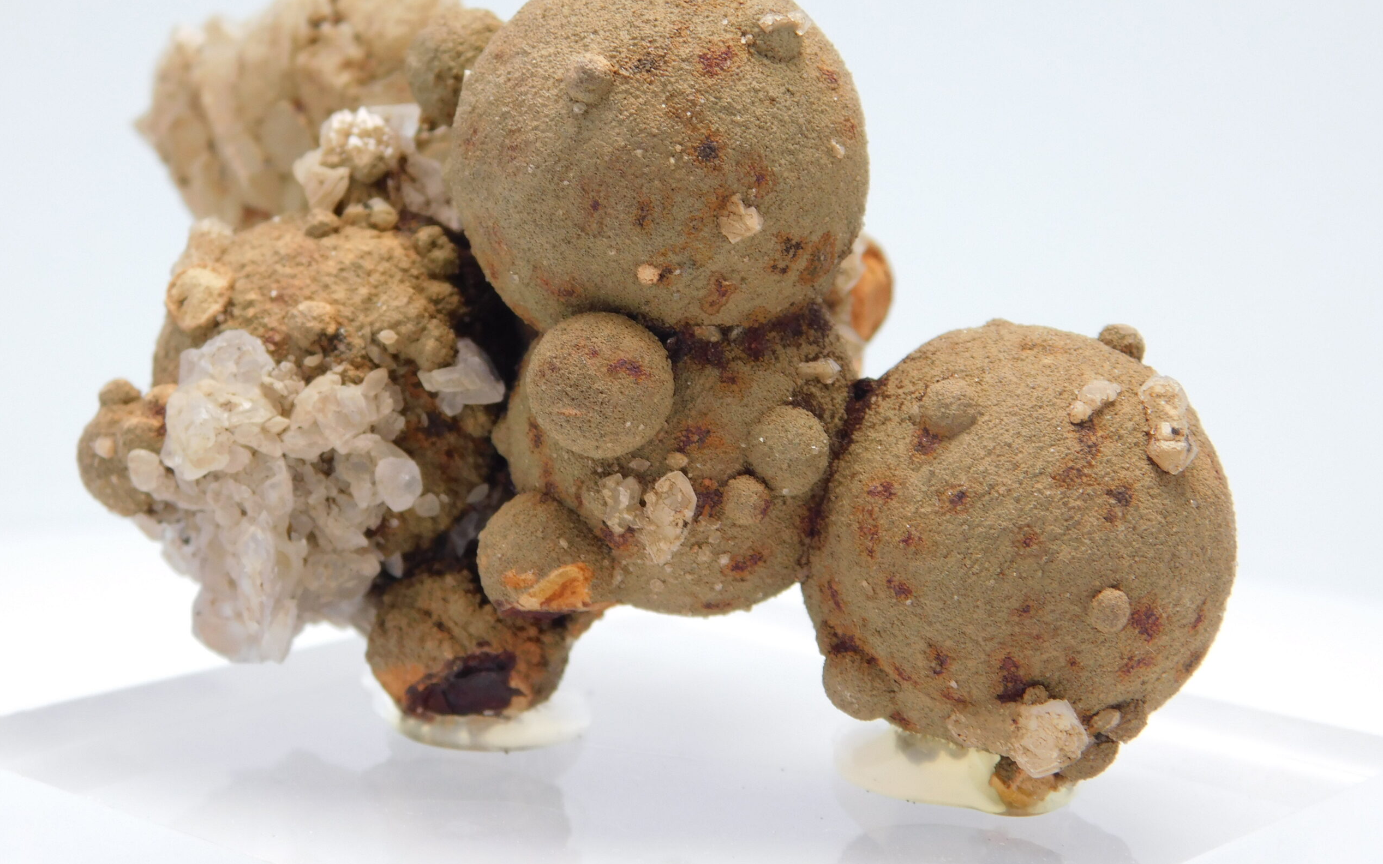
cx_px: 688
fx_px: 2864
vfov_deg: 17.2
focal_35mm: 76
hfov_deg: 27.1
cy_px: 409
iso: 125
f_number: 4.3
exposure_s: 1/100
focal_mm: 12.6
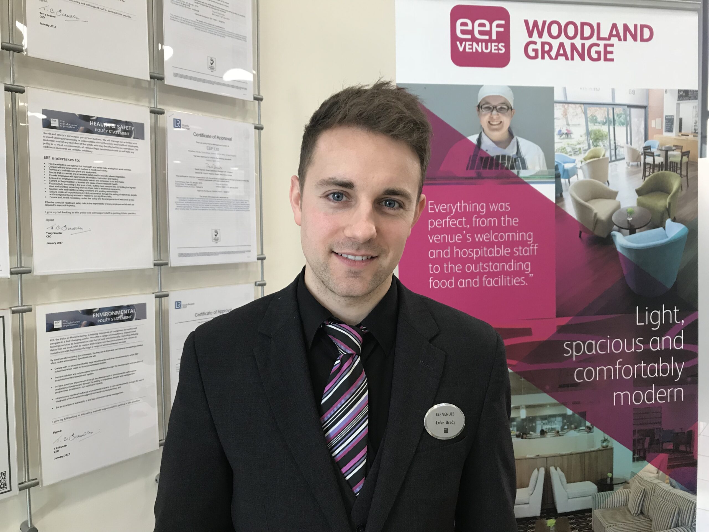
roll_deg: +0.1
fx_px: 573
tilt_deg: -4.0
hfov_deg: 63.4
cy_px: 266
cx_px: 354
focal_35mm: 28
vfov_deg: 49.7
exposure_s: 1/33
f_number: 1.8
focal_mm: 3.99
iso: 25
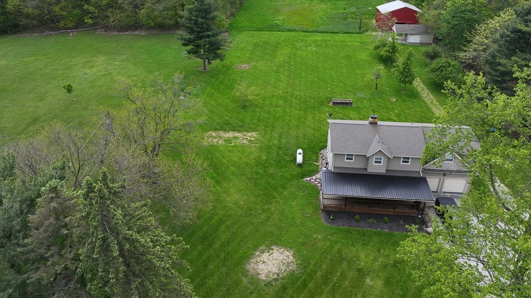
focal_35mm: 27
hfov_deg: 69.9
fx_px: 380
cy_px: 119
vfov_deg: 42.7
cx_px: 264
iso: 170
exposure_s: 1/2000
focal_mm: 12.29
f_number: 2.8
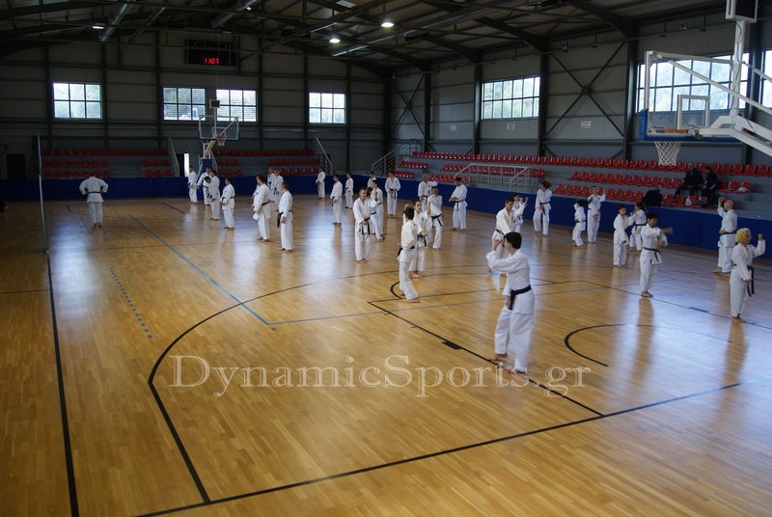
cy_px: 258
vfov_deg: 43.7
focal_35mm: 30
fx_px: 644
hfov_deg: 61.9
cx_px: 386
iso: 100
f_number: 4.5
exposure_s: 1/40
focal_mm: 20
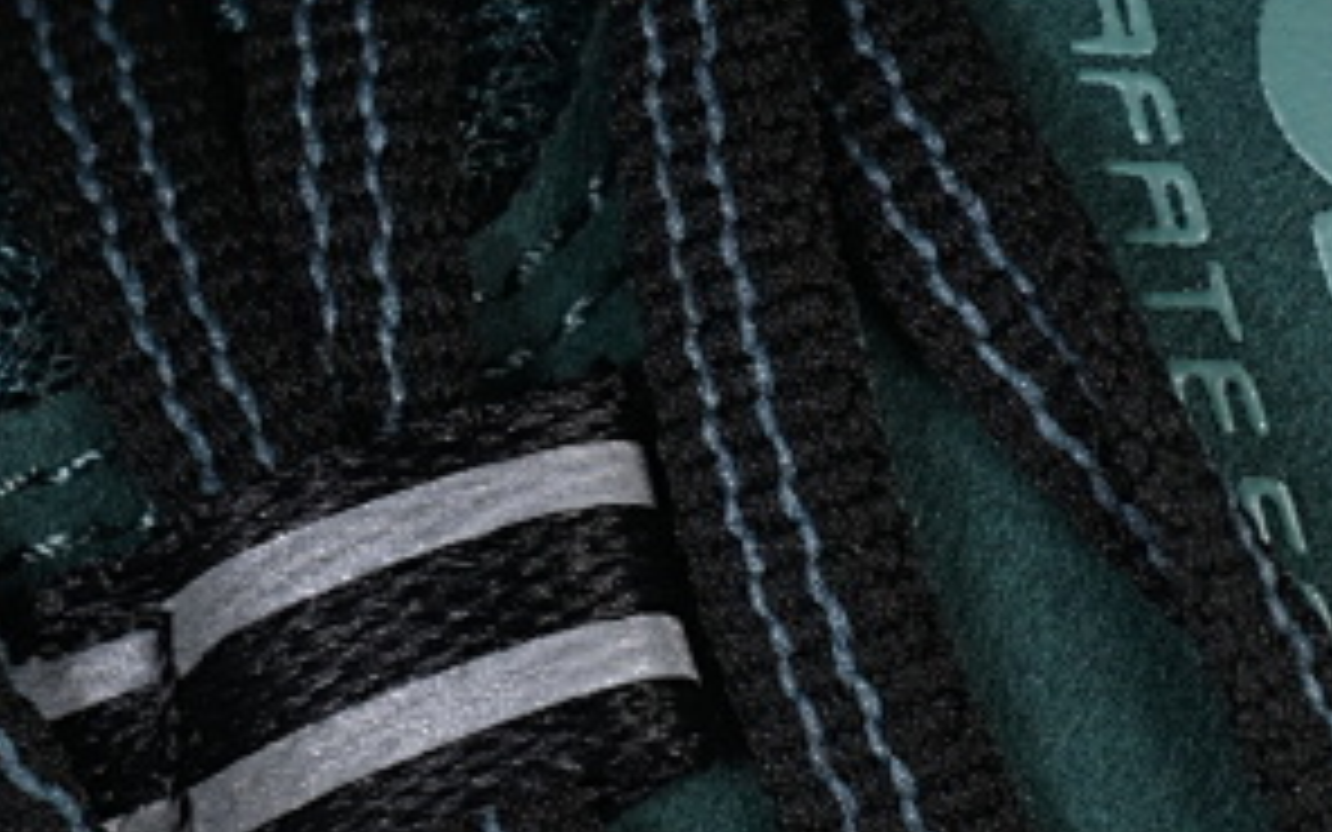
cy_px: 292
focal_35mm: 279
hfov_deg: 7.5
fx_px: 10128
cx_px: 1310
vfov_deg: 4.7
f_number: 6.3
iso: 160
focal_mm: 50
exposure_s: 1/60
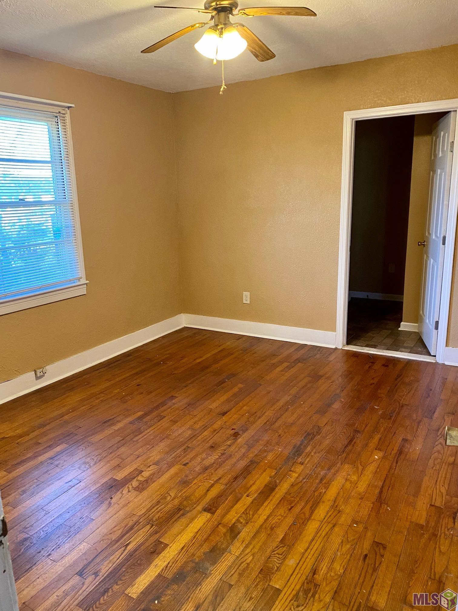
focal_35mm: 26
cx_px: 229
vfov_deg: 67.3
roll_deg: +0.2
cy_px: 306
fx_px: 459
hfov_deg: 53.1
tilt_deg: -11.1
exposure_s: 1/60
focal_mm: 4.25
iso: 400
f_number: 1.8
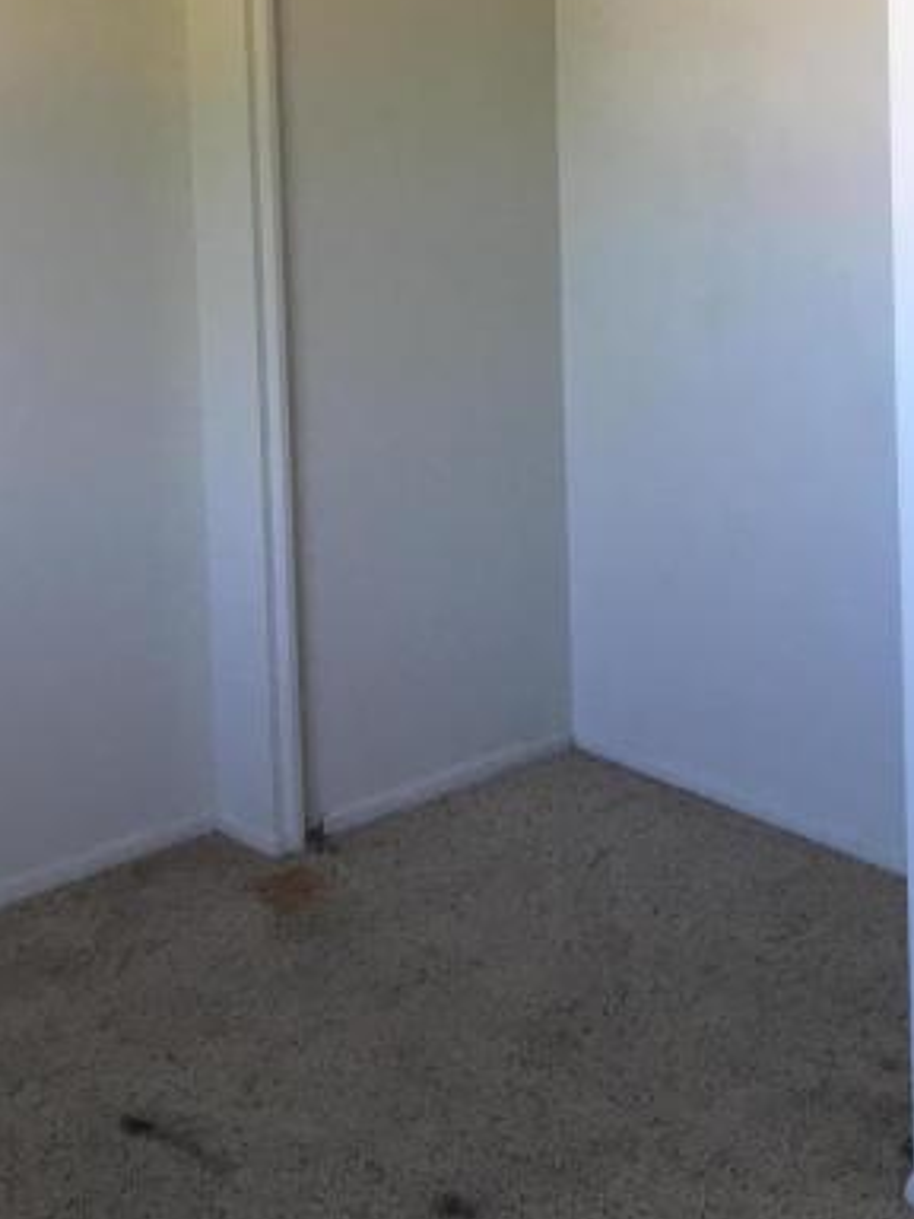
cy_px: 102
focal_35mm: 58
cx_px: 298
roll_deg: +1.9
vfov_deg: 31.5
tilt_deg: -5.2
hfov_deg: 25.1
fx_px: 2042
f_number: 2.2
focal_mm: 4.15
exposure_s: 1/40
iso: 32
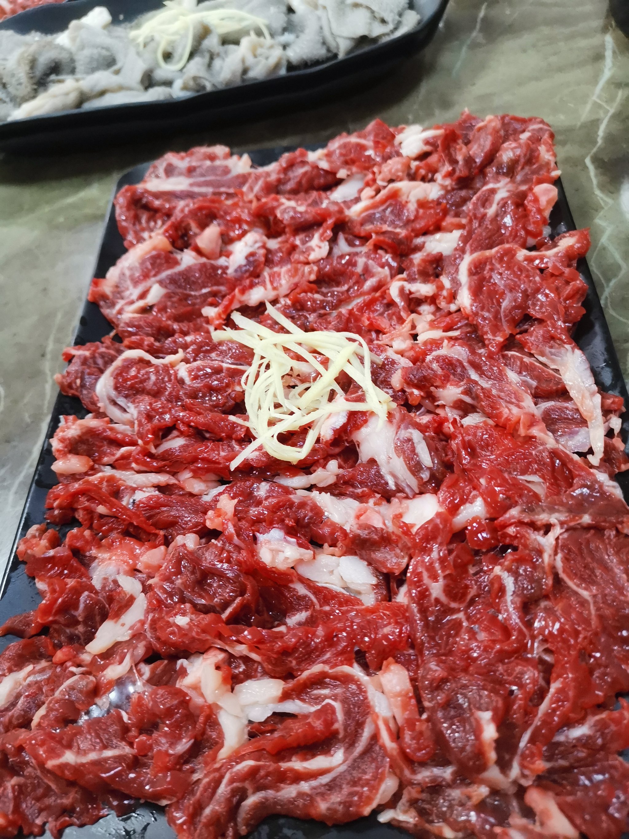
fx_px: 654
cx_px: 314
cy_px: 420
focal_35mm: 27
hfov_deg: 51.4
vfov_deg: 65.3
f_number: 1.8
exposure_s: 1/50
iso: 320
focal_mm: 4.75
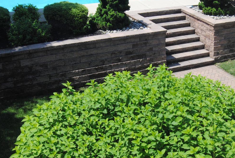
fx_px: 366
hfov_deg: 35.2
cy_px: 88
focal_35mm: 56
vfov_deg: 24.3
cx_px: 158
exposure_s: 1/400
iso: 400
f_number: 10
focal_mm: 18
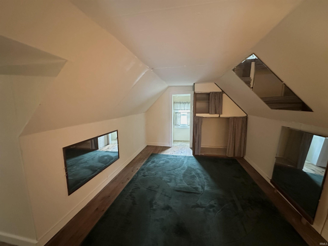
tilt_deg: -7.5
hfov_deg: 102.1
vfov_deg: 85.7
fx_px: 133
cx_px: 164
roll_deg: +0.1
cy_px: 123
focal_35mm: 14
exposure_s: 1/60
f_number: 2.2
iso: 1000
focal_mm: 2.22
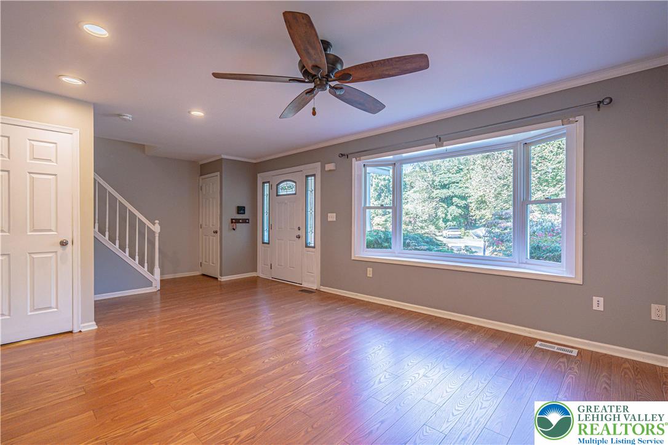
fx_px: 297
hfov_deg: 96.7
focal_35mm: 16
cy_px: 222
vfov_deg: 73.7
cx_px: 334
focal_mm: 16
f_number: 4
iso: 1250
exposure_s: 1/1600
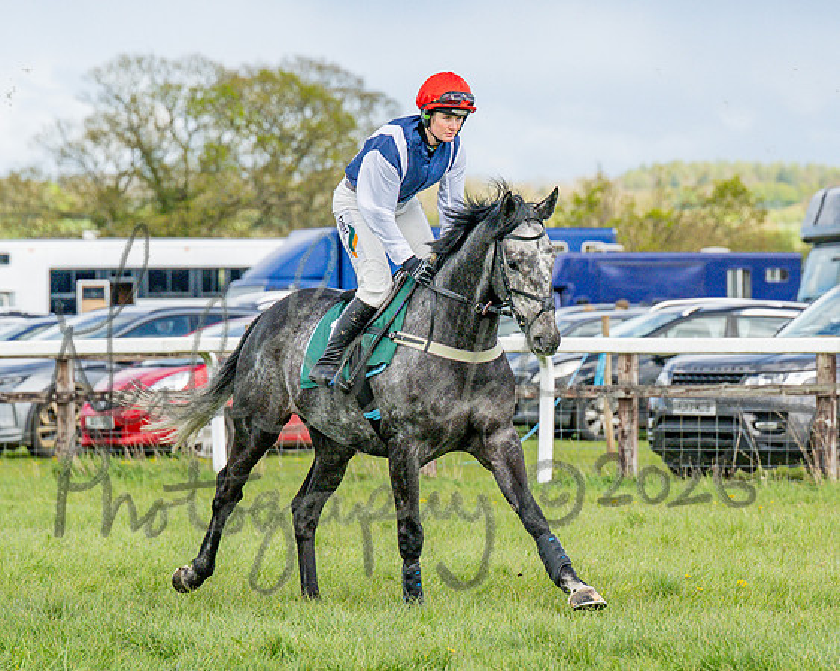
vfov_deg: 5.4
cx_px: 450
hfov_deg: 6.7
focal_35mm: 288
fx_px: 7156
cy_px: 374
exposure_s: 1/3200
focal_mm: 115
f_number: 4
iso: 400
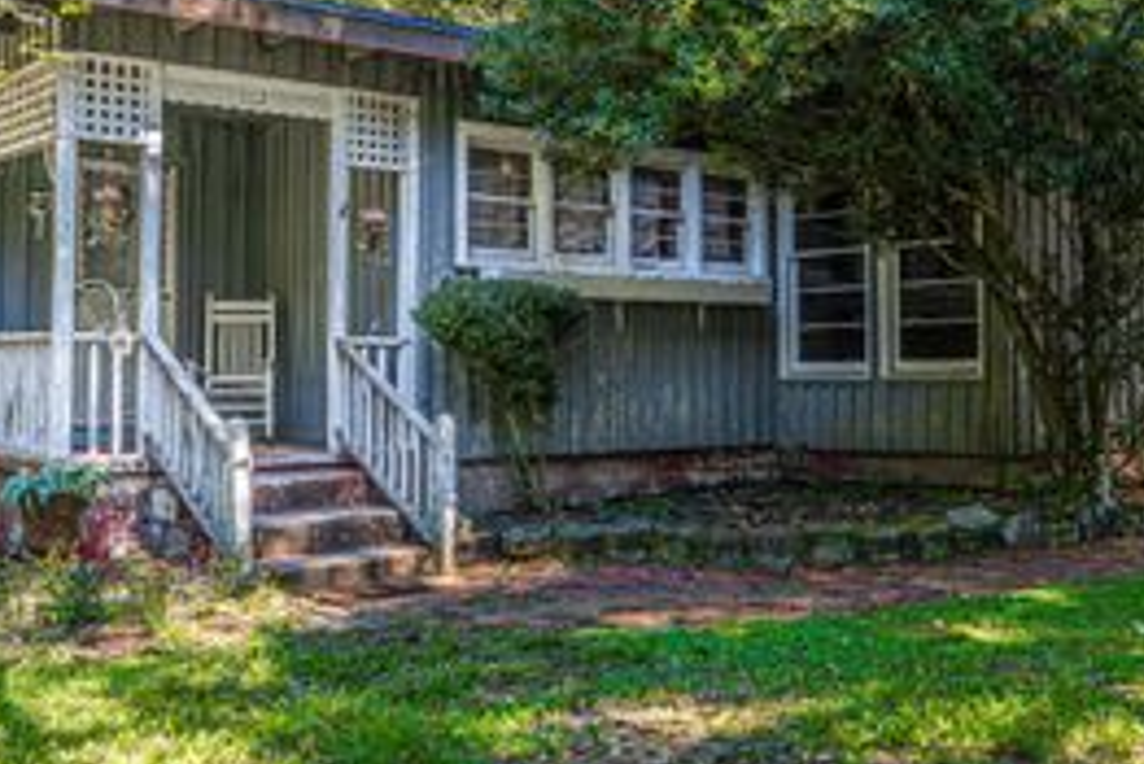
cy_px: 308
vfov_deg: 29.2
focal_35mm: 46
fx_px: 1463
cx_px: 712
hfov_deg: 42.4
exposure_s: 1/200
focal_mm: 24
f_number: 2.8
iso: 100
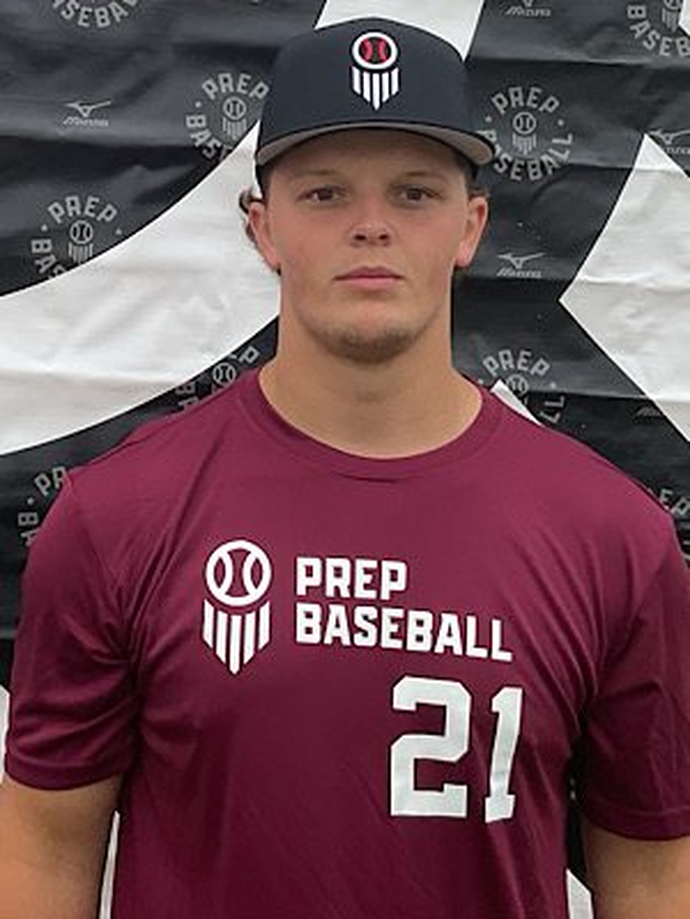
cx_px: 345
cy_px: 460
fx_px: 771
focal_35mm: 29
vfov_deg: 61.7
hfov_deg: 48.2
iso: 16
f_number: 1.8
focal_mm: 3
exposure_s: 1/287
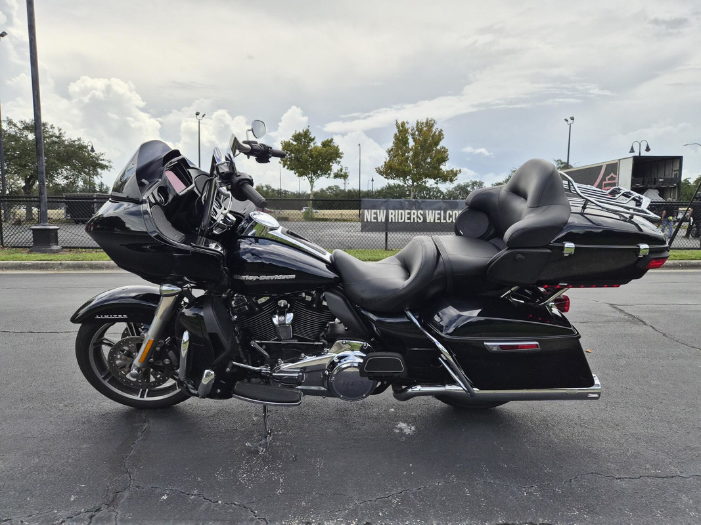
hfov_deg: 73.9
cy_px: 262
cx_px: 350
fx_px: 466
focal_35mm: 23
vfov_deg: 58.9
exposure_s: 1/7248
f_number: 1.8
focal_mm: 5.4
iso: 80
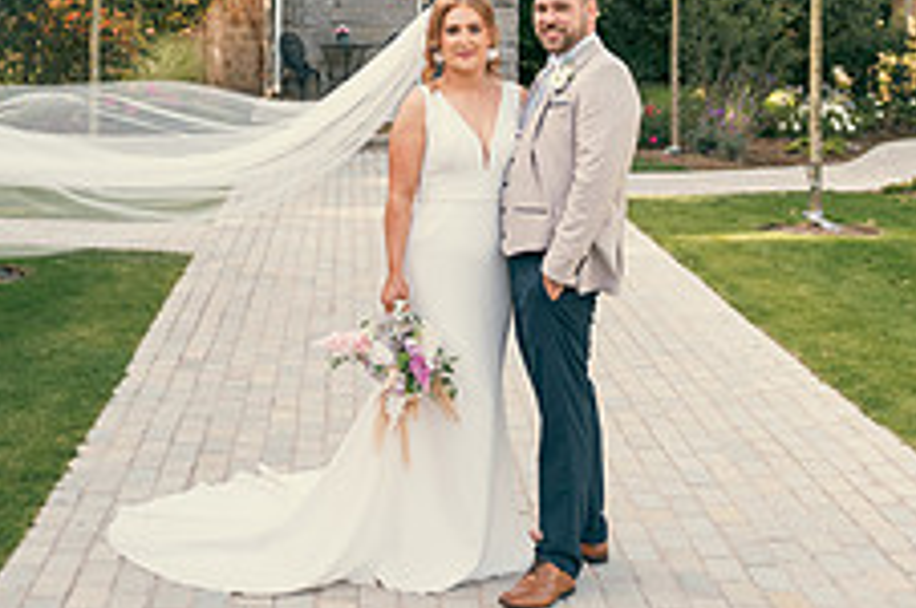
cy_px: -51
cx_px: 357
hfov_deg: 28.0
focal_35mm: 72
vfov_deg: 18.2
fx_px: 1829
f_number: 3.5
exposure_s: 1/200
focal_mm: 28
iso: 160
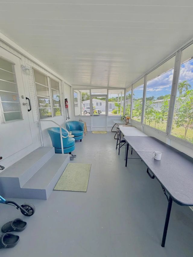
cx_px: 96
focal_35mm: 14
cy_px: 128
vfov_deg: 102.1
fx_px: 104
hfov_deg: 85.7
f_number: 2.2
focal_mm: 2.22
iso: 40
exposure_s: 1/208
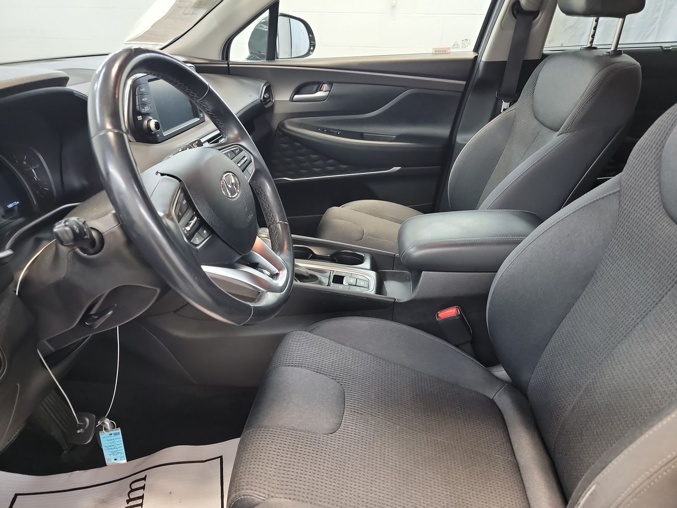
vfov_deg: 56.8
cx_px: 338
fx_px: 469
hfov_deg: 71.6
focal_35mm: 24
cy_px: 254
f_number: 1.8
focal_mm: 6.7
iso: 771
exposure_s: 1/30
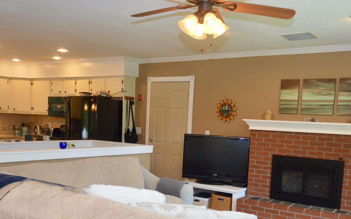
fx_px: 383
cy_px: 163
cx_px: 191
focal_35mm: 40
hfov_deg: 49.2
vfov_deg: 31.5
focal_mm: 16
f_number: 5
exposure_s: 1/60
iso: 720
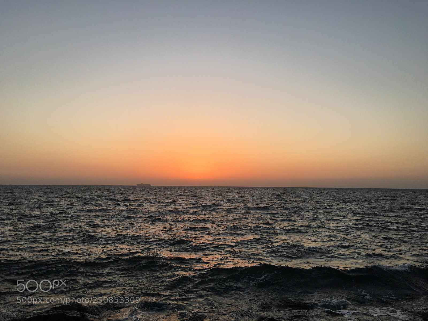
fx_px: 359
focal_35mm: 29
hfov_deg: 61.7
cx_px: 214
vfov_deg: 48.2
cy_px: 160
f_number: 2.2
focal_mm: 4.15
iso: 25
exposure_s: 1/218
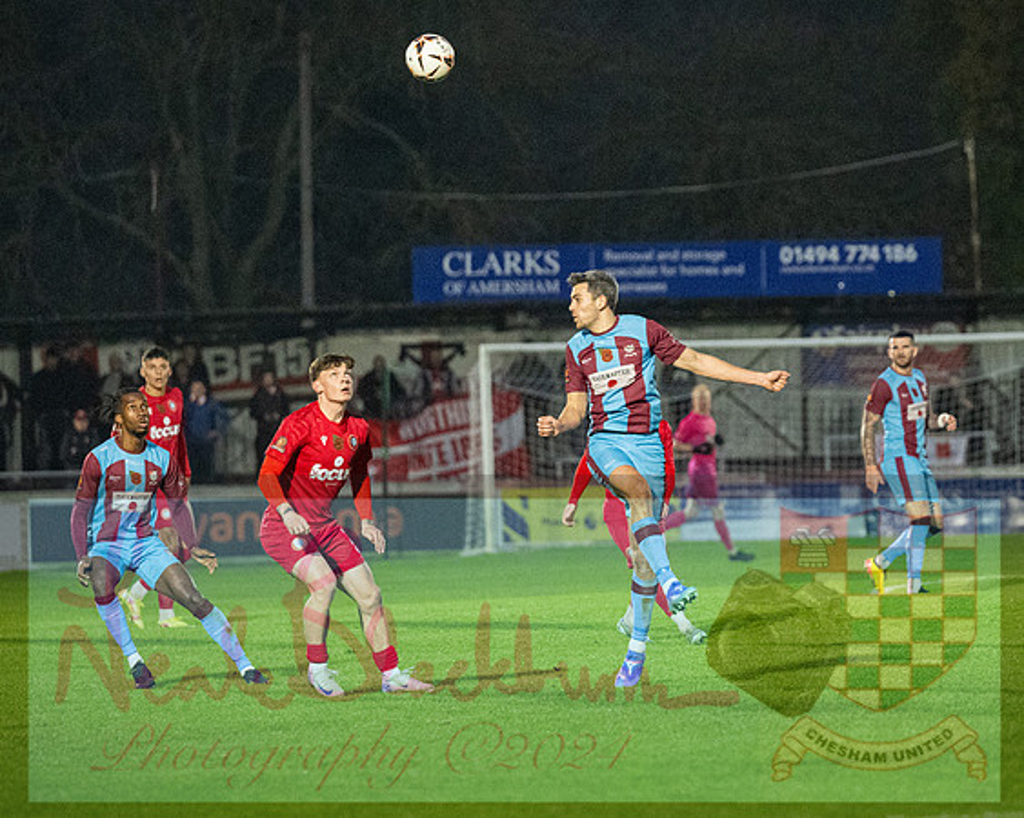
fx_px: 8966
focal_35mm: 296
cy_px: 400
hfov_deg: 6.5
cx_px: 657
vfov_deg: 5.2
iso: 8000
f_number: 2.8
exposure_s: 1/1000
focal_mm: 160
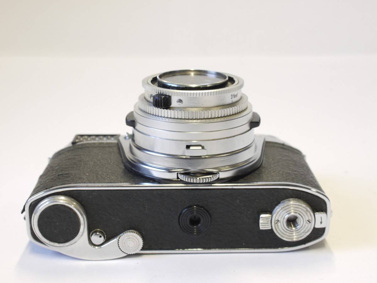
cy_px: 142
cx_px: 188
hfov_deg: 32.2
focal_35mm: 60
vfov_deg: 24.4
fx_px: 653
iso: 400
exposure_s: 1/13
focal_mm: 30
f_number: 9
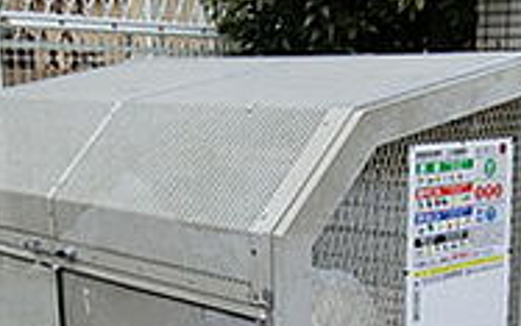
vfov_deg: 18.3
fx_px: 980
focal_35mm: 69
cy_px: 346
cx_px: 357
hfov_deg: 29.5
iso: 80
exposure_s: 1/640
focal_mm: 4.06
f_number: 2.7
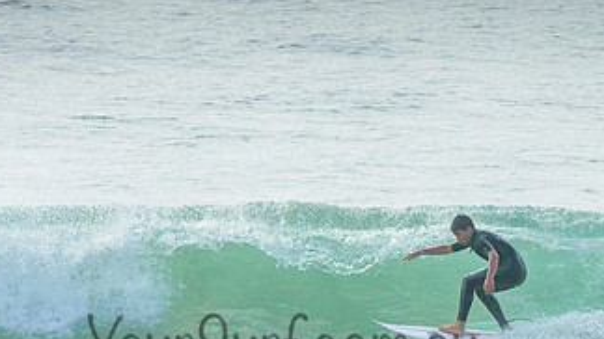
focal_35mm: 919
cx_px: 373
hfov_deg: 2.4
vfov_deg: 1.3
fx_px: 14714
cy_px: 291
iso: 500
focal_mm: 400
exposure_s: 1/1600
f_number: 13
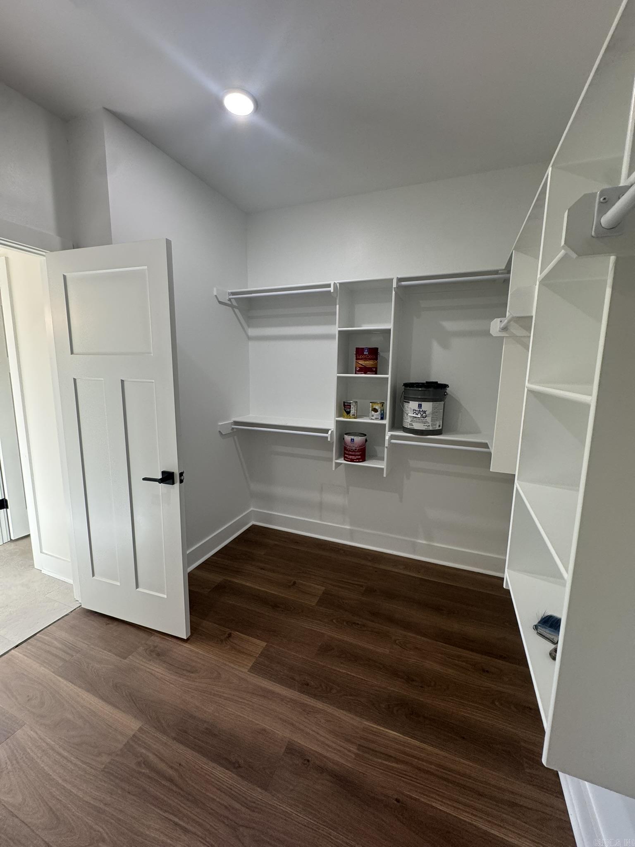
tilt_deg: -8.4
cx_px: 318
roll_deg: -1.2
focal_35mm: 14
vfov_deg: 102.1
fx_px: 342
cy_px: 424
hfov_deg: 85.7
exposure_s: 1/120
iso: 160
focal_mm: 2.22
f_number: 2.2
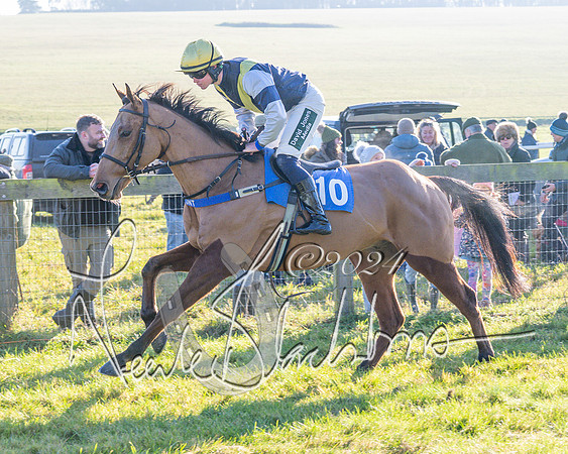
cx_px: 426
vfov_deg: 13.3
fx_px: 1939
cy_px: 260
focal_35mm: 115
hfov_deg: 16.6
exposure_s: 1/1000
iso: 640
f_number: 4
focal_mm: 55
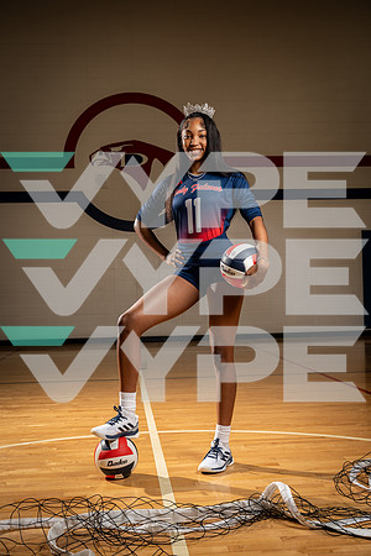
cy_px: 278
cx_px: 186
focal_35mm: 44
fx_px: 680
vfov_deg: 44.5
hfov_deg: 30.5
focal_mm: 44
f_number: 5.6
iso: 320
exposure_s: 1/250
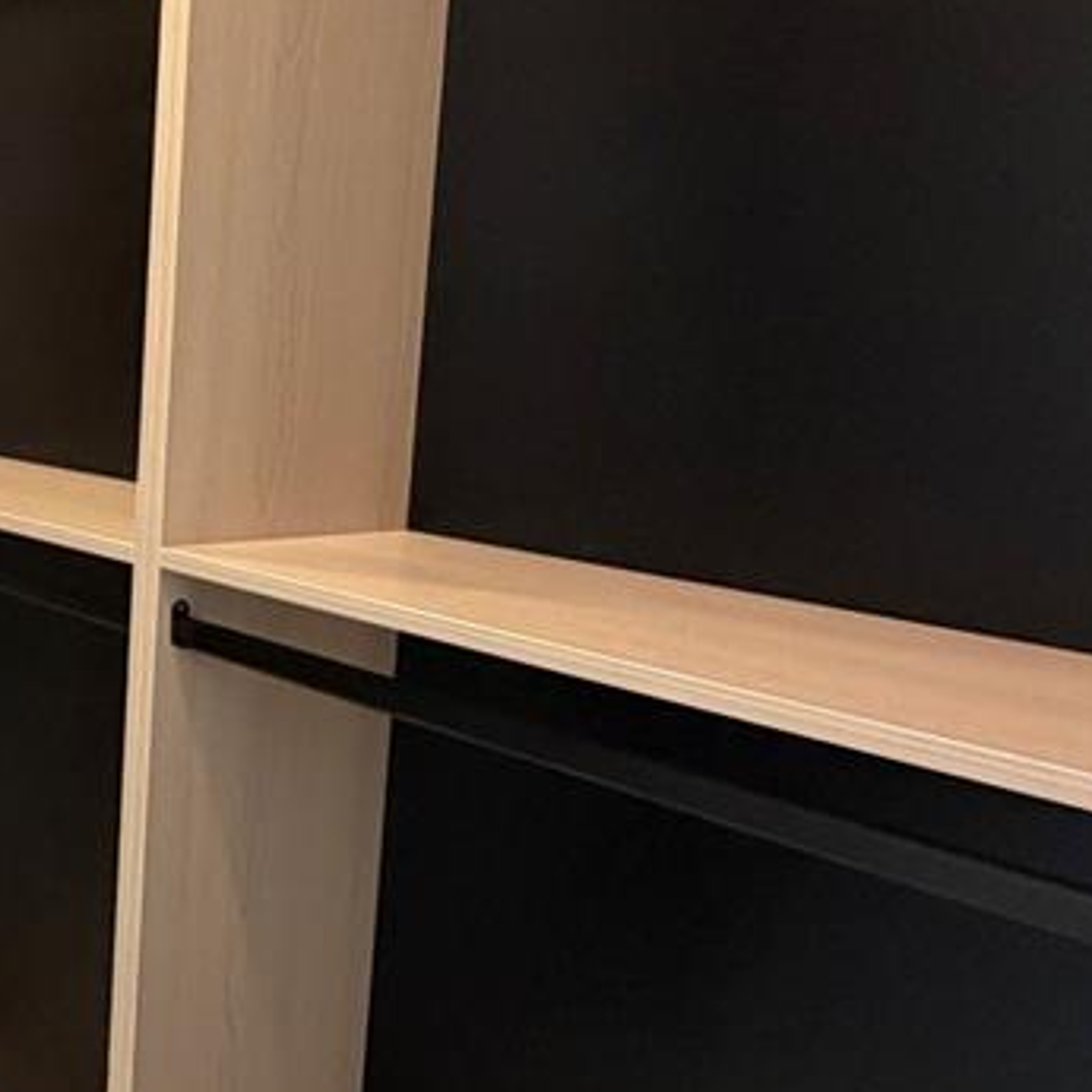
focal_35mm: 43
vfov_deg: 39.2
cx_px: -279
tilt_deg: -8.7
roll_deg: -0.2
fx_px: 1535
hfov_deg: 31.5
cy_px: 544
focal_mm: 2.22
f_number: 2.2
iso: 400
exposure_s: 1/60
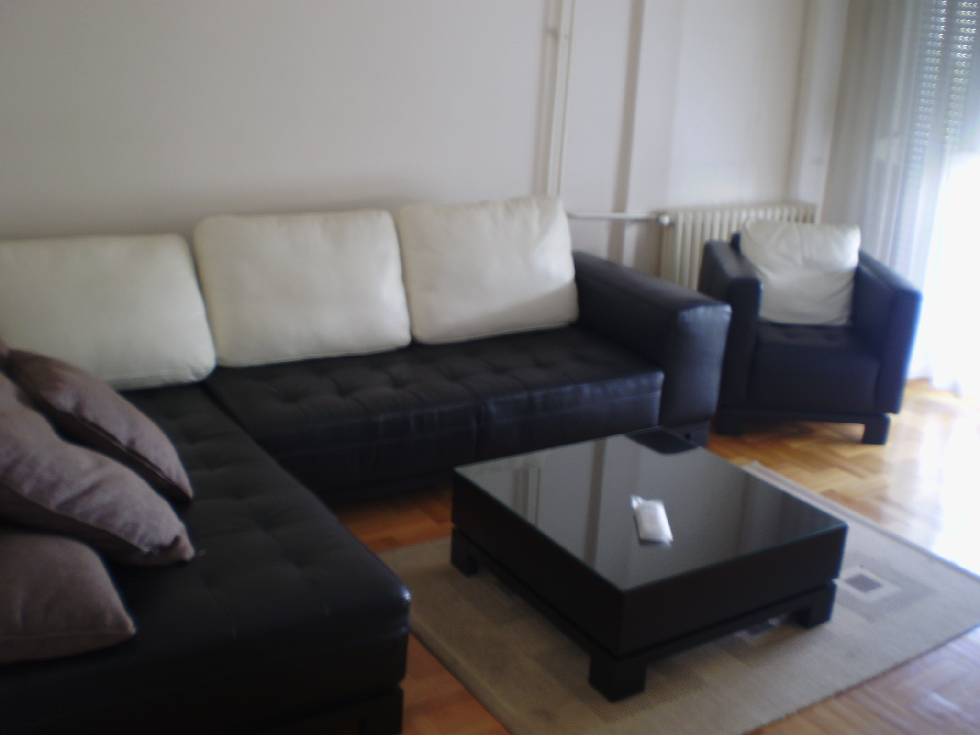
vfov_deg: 39.7
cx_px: 490
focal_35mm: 36
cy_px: 368
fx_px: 1019
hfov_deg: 51.4
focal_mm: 6.3
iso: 64
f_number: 3.1
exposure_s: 1/2
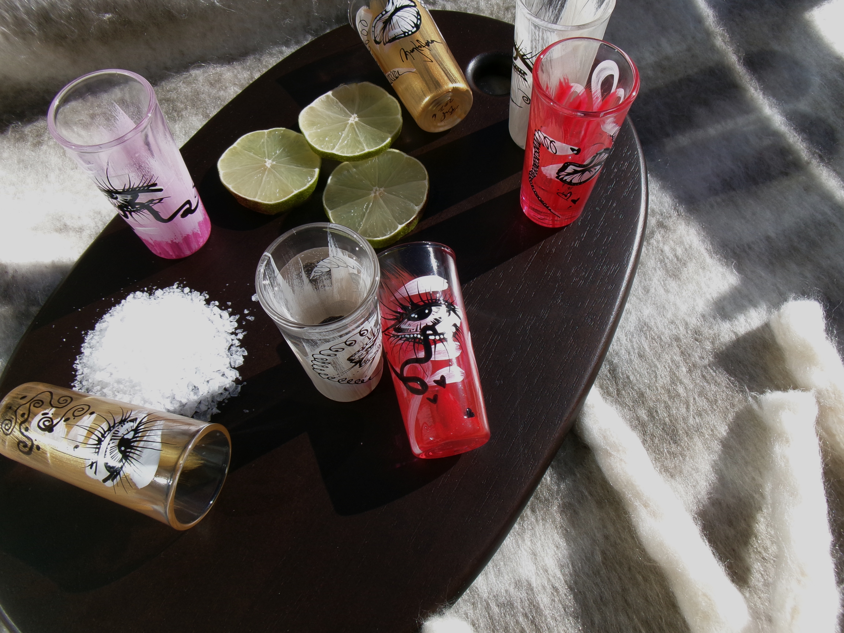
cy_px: 316
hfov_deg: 63.4
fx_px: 683
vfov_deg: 49.7
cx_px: 422
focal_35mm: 28
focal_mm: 5.1
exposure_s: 1/140
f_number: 10.8
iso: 100
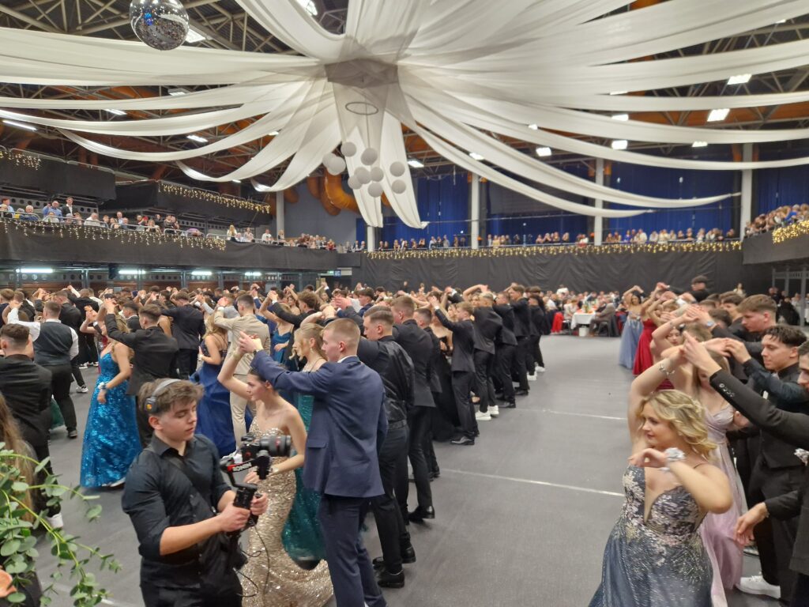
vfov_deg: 58.9
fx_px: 538
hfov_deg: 73.9
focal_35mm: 23
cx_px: 404
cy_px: 304
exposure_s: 1/100
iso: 250
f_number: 1.8
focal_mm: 5.4
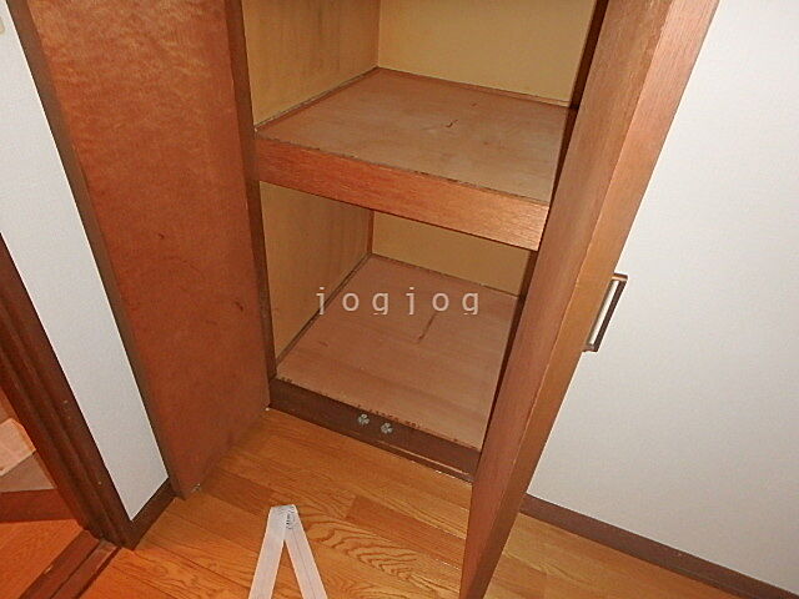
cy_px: 300
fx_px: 485
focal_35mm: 21
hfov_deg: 79.0
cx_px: 400
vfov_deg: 63.4
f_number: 3.5
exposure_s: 1/30
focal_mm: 3.7
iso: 400
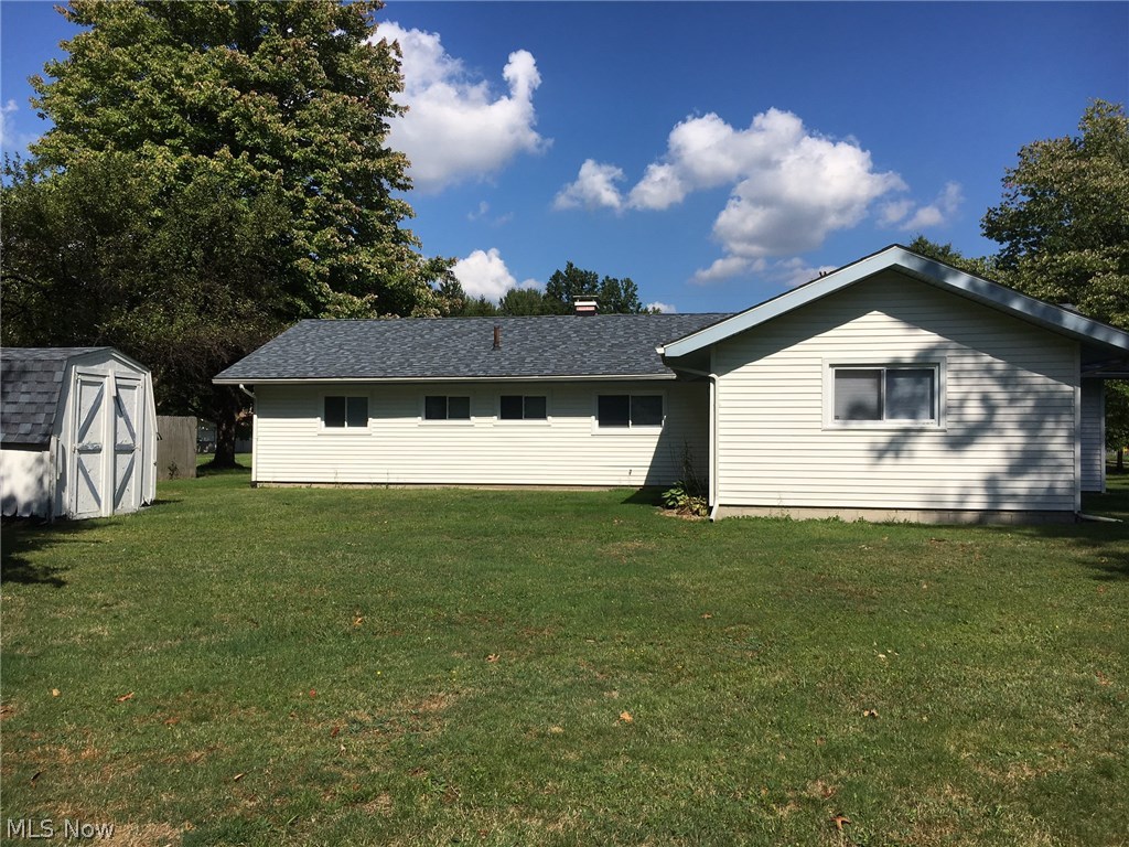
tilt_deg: -0.1
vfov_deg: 48.2
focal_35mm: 29
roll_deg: +0.2
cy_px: 424
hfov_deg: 61.7
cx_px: 564
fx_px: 946
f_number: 2.2
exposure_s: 1/3205
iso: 25
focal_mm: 4.15
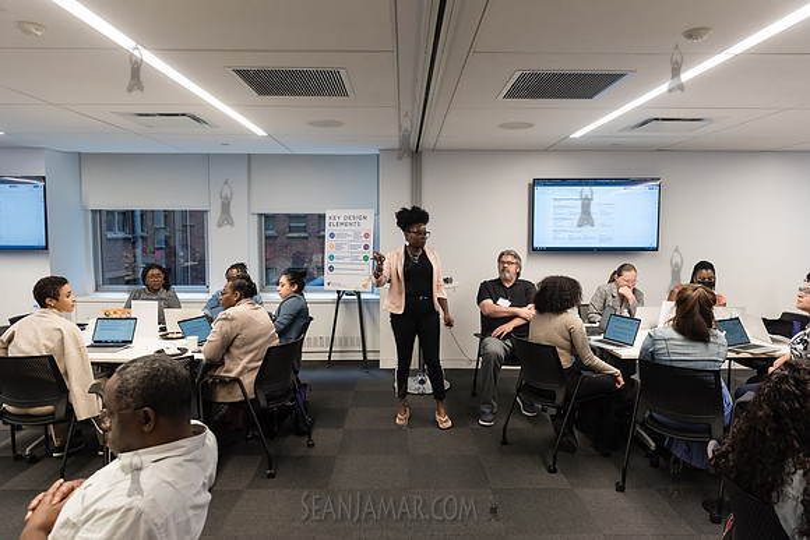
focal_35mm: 24
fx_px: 544
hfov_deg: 73.4
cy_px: 270
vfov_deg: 52.9
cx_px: 405
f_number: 4.5
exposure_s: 1/250
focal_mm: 24
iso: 2000
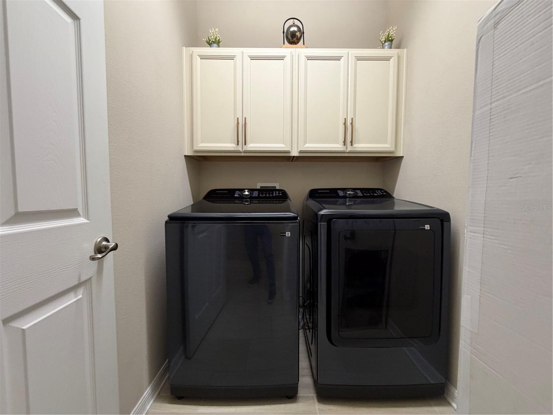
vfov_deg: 85.7
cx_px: 276
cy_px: 208
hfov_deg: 102.1
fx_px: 224
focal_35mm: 14
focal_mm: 2.22
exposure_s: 1/60
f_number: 2.2
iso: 320
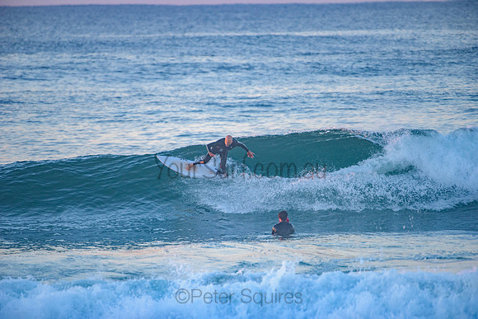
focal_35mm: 460
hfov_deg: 4.5
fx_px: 6109
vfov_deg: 3.0
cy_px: 160
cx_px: 239
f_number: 5.6
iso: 800
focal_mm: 460
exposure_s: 1/400
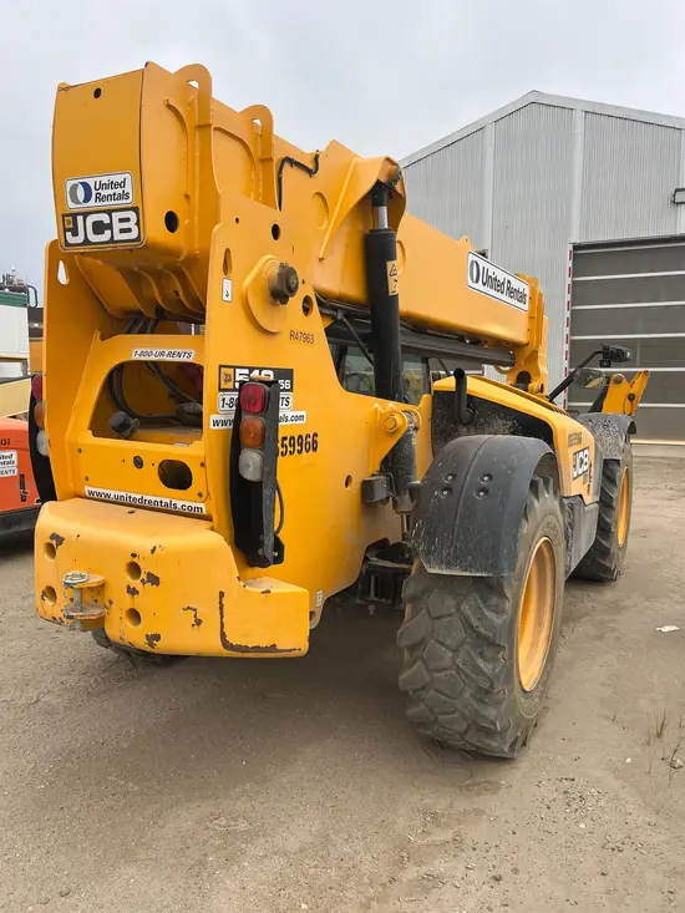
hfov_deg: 53.1
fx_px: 686
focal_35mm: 26
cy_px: 456
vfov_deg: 67.3
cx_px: 342
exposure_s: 1/477
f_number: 1.6
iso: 50
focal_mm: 5.1
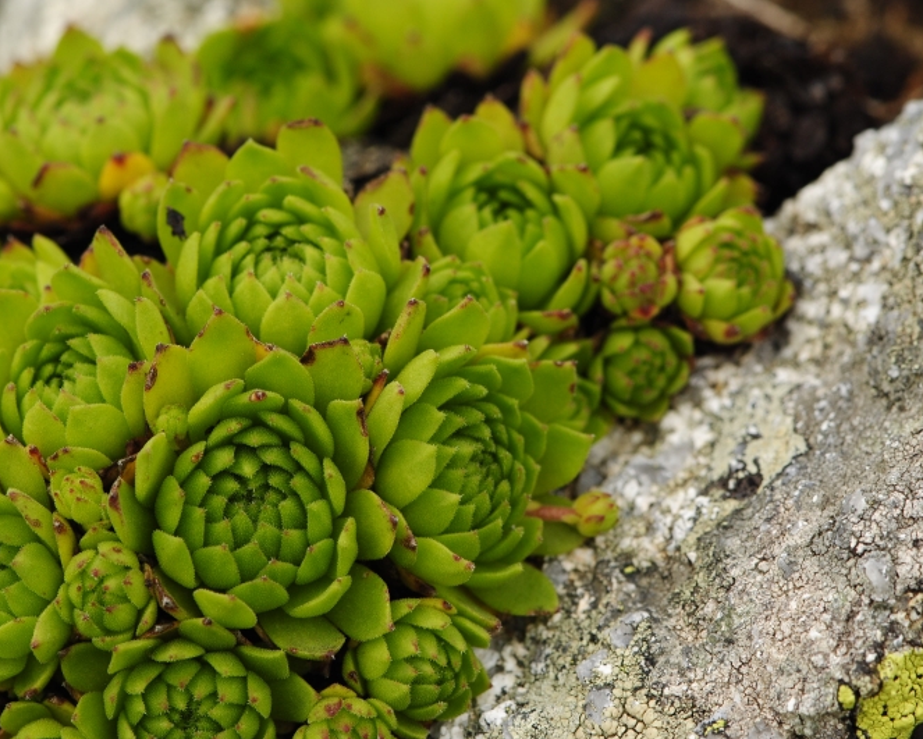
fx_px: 3951
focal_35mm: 145
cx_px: 496
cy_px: 367
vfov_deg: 10.7
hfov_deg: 13.3
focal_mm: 85
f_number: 8
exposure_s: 1/200
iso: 200
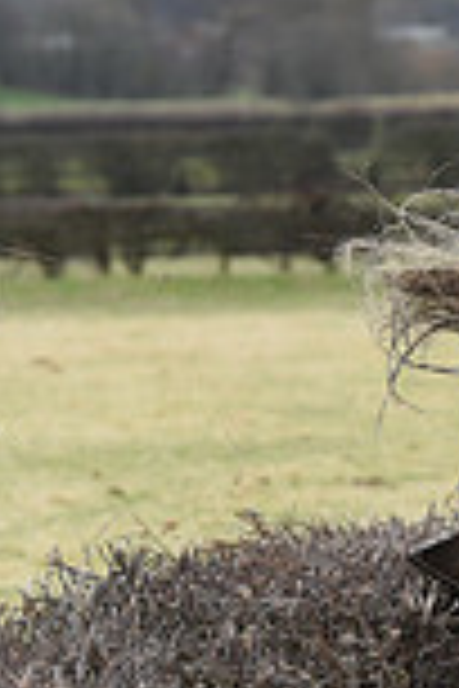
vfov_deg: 3.4
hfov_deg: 2.3
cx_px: 1076
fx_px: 11570
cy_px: 414
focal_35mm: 605
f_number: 5.6
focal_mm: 160
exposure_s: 1/1250
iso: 1100
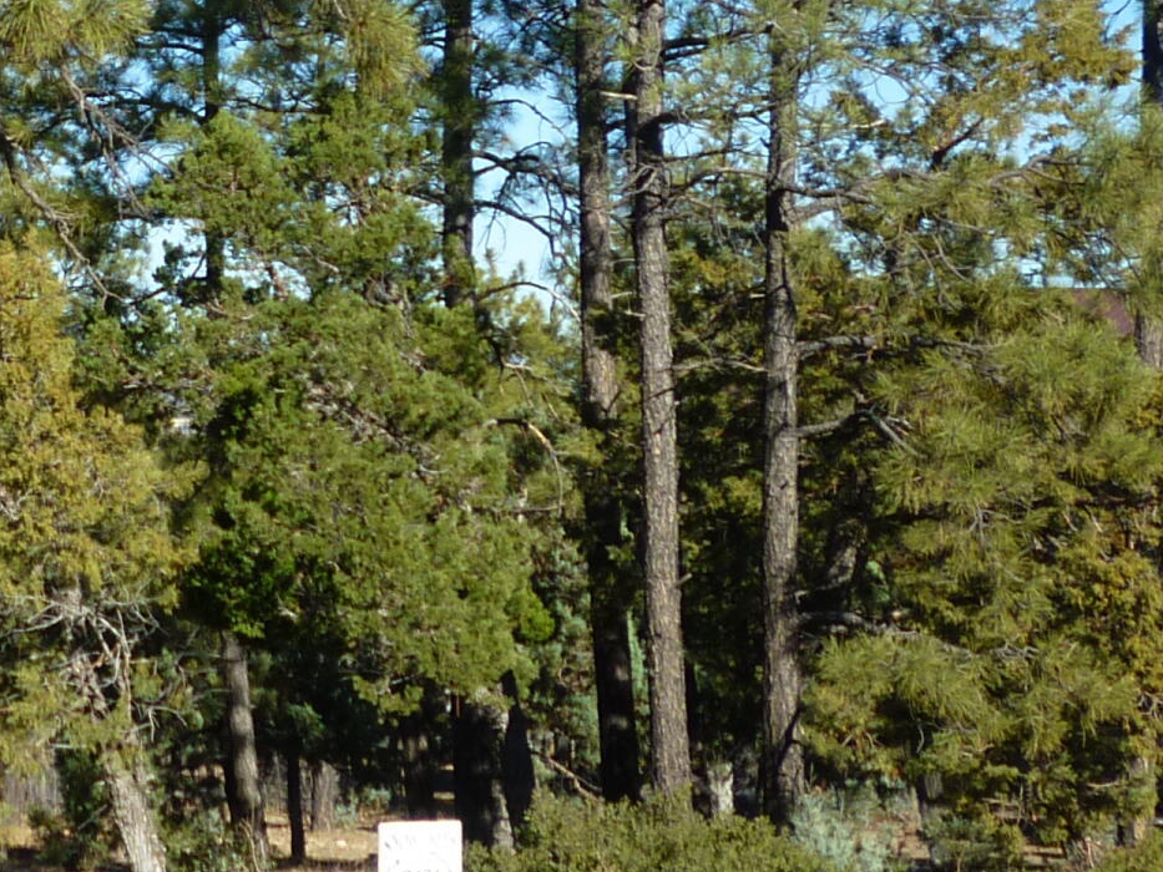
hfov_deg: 15.9
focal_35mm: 119
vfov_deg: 12.4
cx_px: -236
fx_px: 3999
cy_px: 168
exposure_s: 1/500
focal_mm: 6.5
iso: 80
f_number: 4
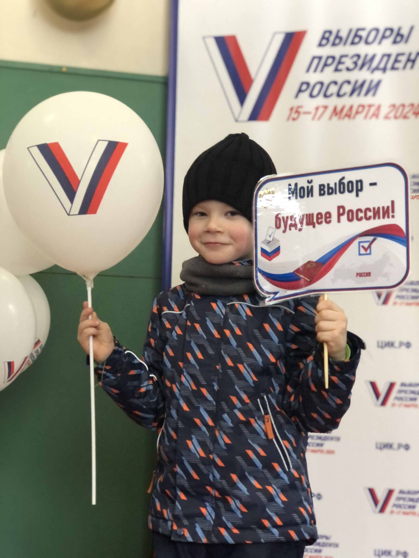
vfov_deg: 33.8
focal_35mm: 57
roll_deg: -3.2
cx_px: 210
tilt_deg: -0.3
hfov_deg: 25.7
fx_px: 920
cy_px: 279
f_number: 2.8
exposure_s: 1/30
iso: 400
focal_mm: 6.6
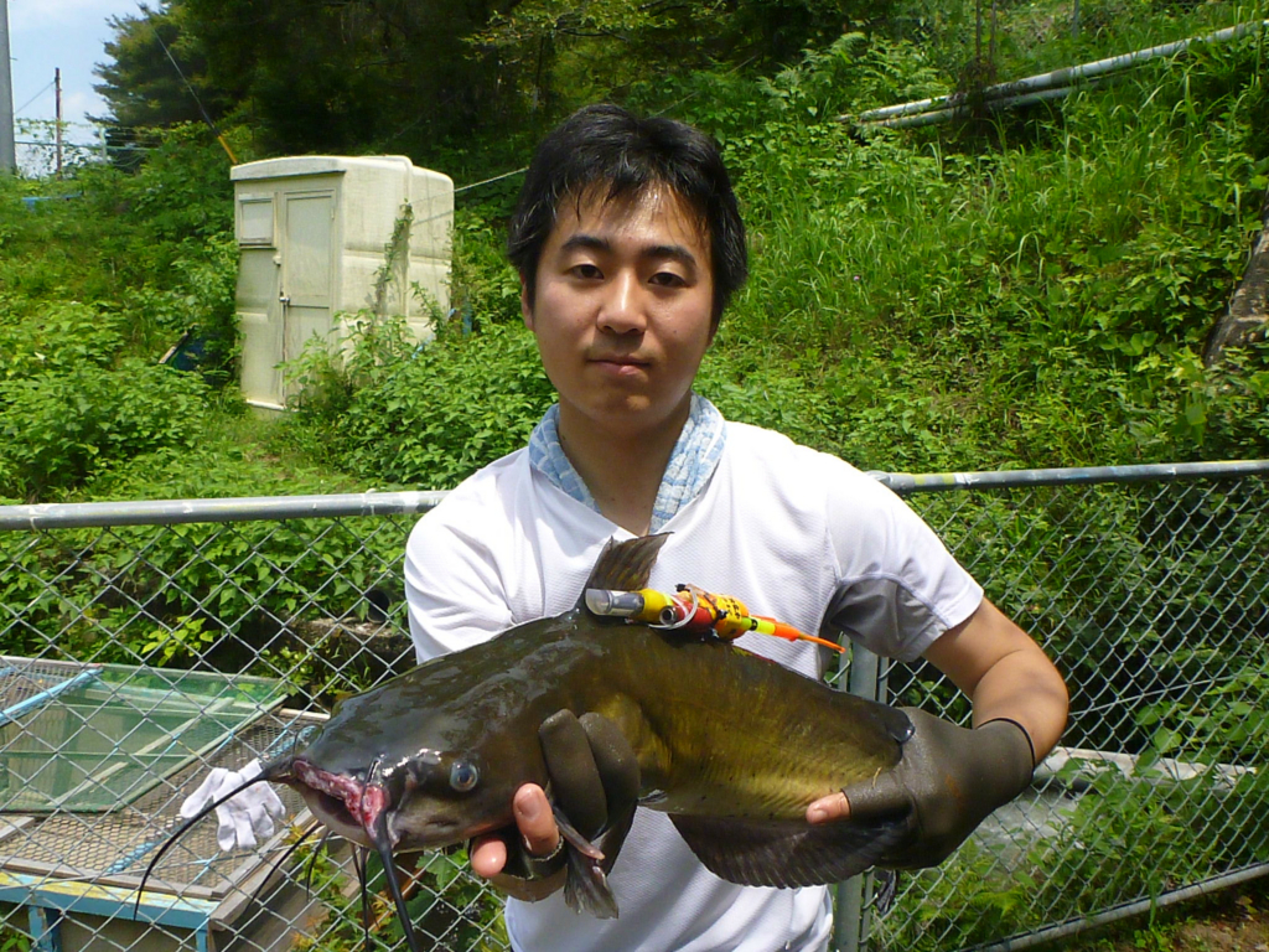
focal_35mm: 28
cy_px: 476
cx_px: 634
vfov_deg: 49.7
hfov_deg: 63.4
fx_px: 1026
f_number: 10
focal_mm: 4.9
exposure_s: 1/320
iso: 500
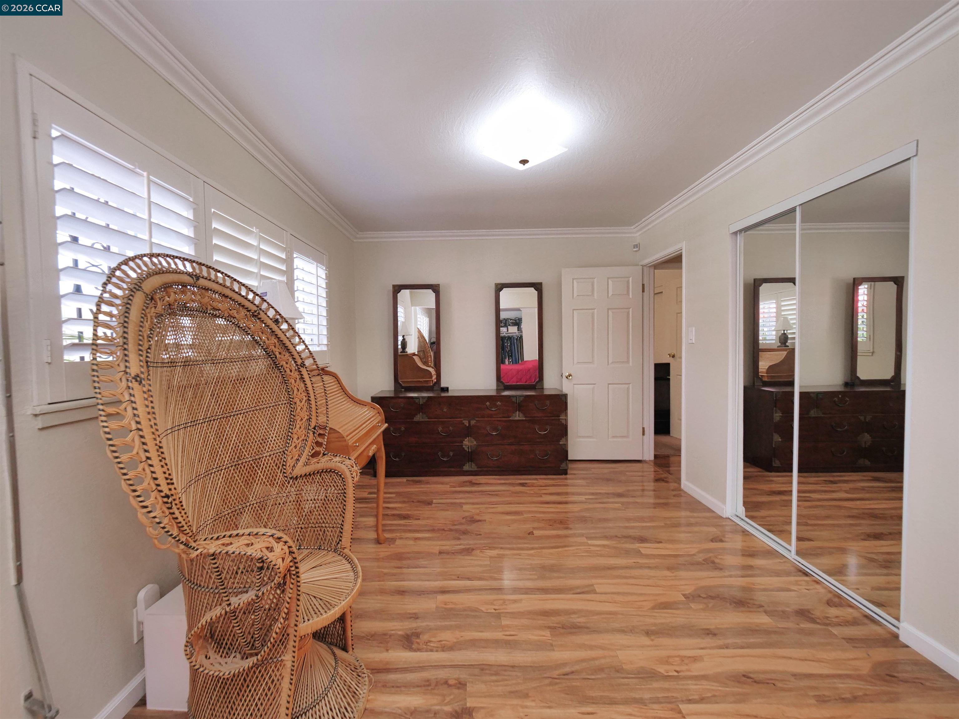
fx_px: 388
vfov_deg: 85.7
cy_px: 360
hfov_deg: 102.1
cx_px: 480
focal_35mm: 14
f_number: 3.5
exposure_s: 1/160
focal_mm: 7
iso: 800
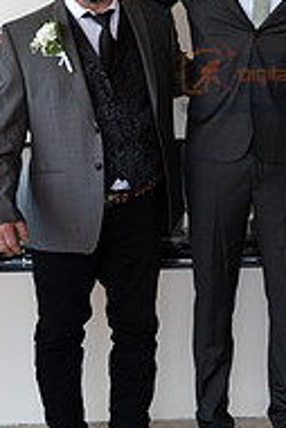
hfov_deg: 13.0
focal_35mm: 104
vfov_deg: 19.4
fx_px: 1237
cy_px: 79
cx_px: 277
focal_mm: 44
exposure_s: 1/400
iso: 400
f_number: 3.2
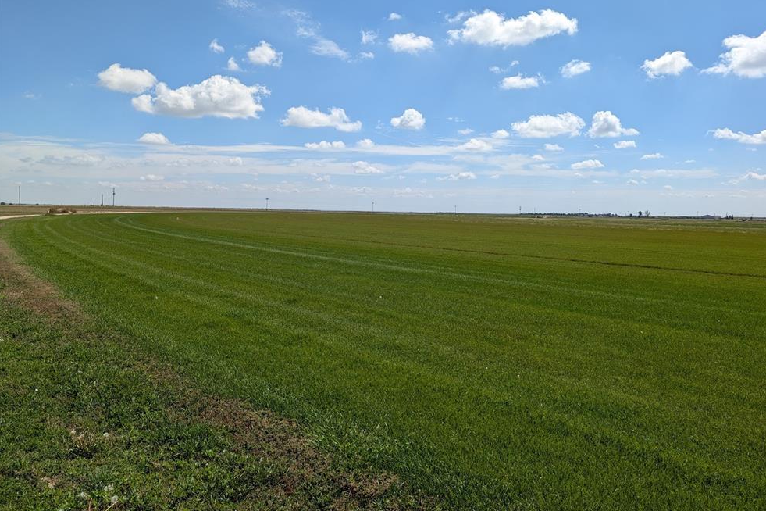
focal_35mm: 26
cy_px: 248
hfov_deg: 69.4
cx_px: 394
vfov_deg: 49.5
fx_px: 553
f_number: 1.68
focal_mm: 6.9
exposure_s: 1/2037
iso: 20
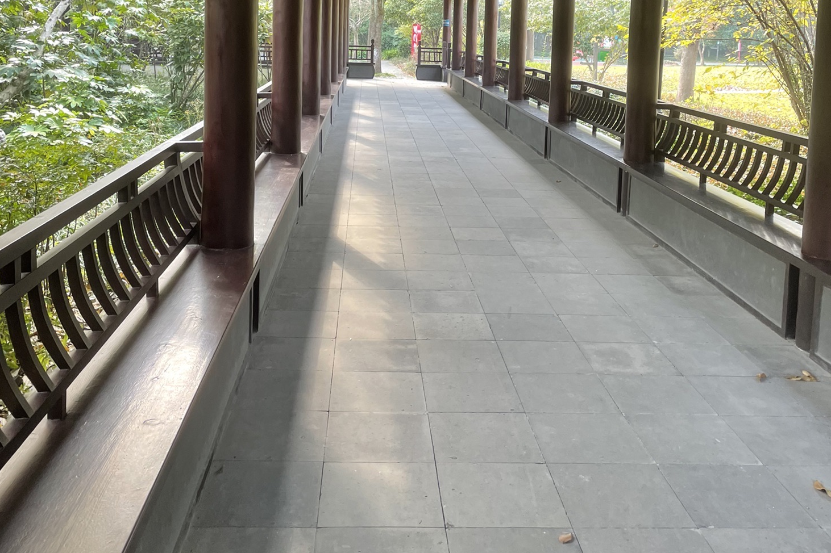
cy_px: 95
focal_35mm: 37
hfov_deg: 51.9
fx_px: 854
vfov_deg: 34.6
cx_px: 415
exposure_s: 1/121
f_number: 1.6
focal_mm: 4.2
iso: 80
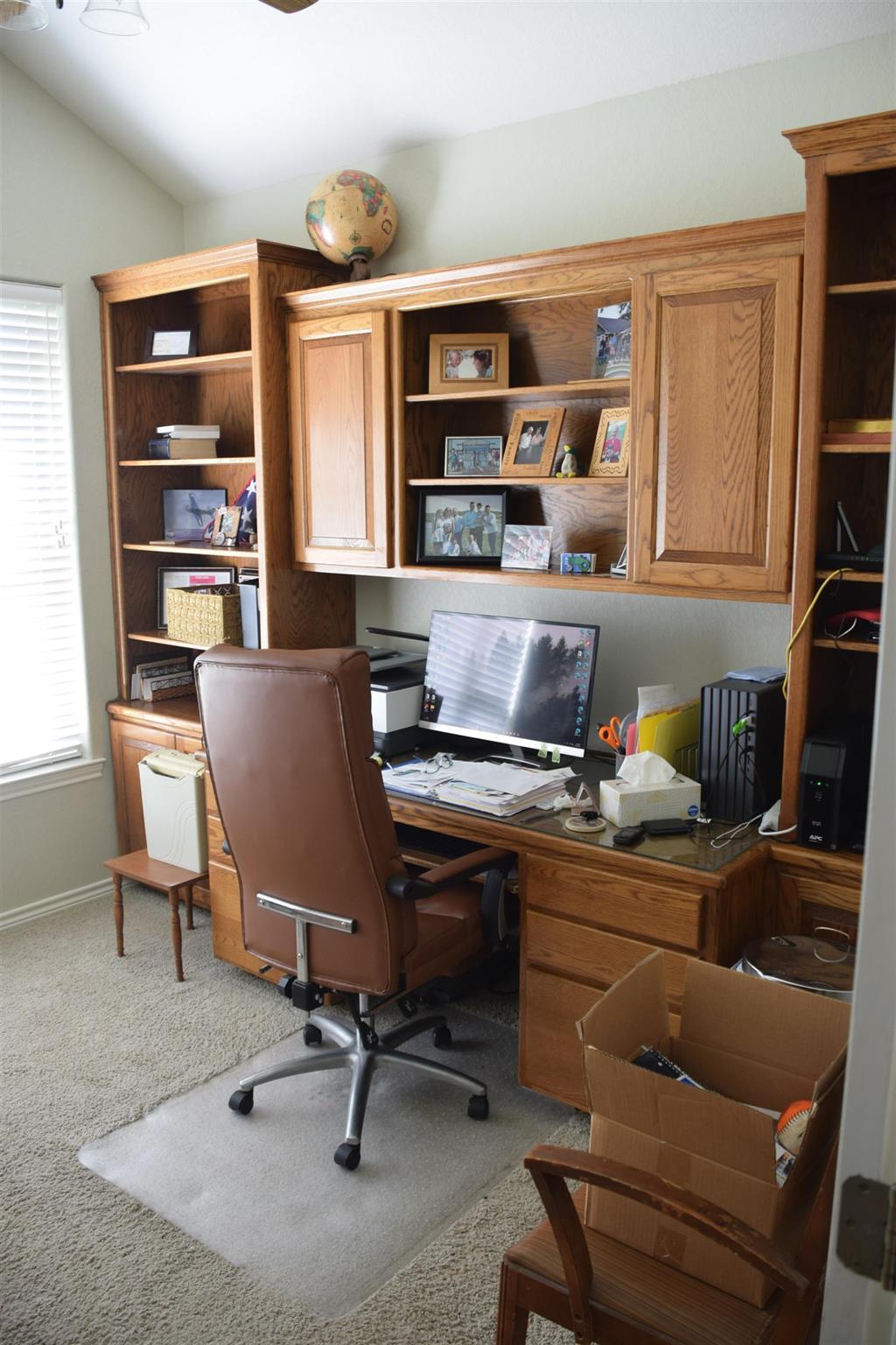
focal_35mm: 30
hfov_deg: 43.6
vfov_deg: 61.9
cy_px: 672
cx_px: 448
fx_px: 1120
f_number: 4
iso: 500
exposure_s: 1/60
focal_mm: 20
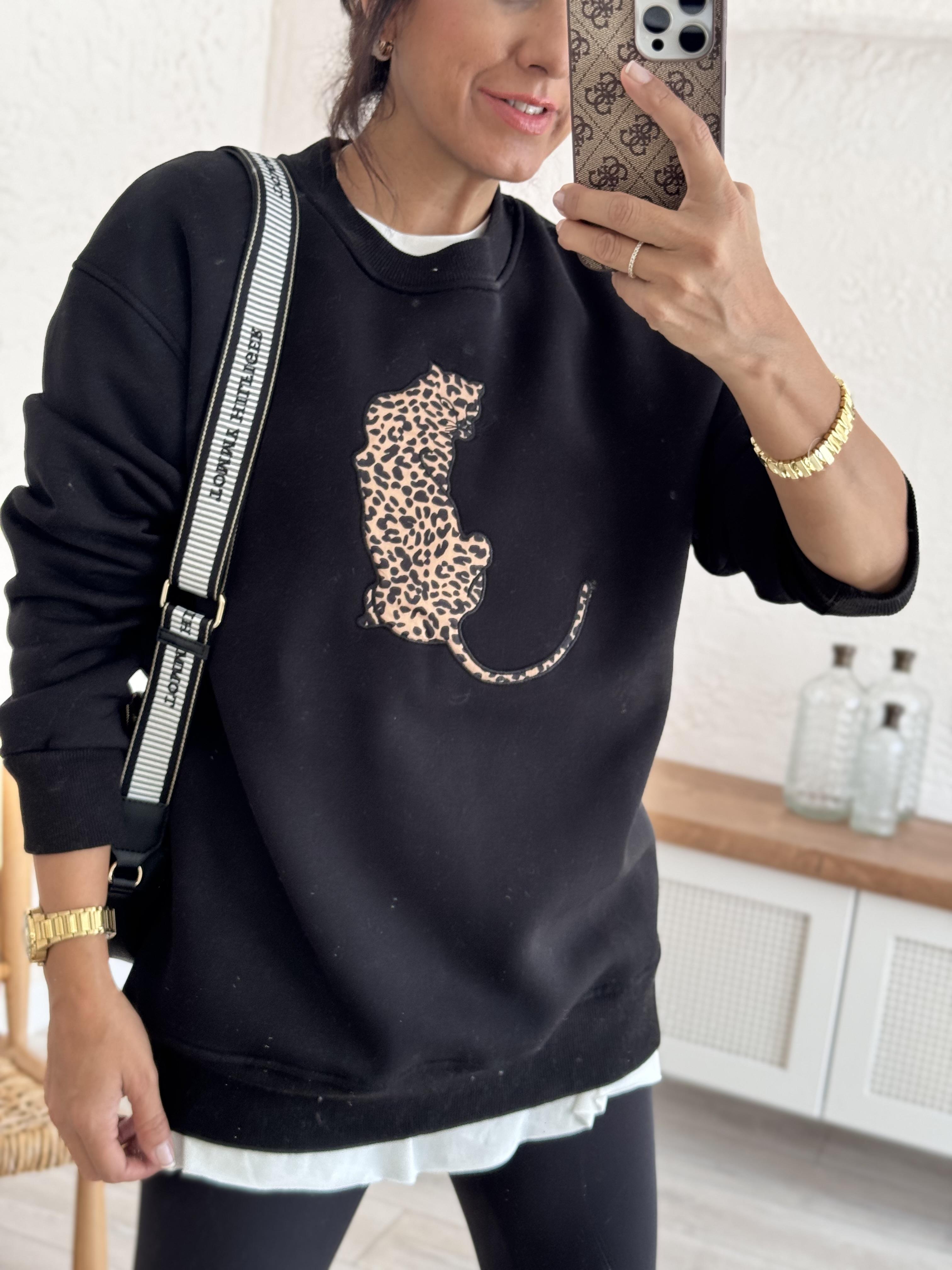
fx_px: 1760
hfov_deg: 30.3
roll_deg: -6.4
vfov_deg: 39.7
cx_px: 476
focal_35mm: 48
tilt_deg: -27.1
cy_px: 635
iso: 100
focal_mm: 6.76
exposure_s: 1/121
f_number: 1.78
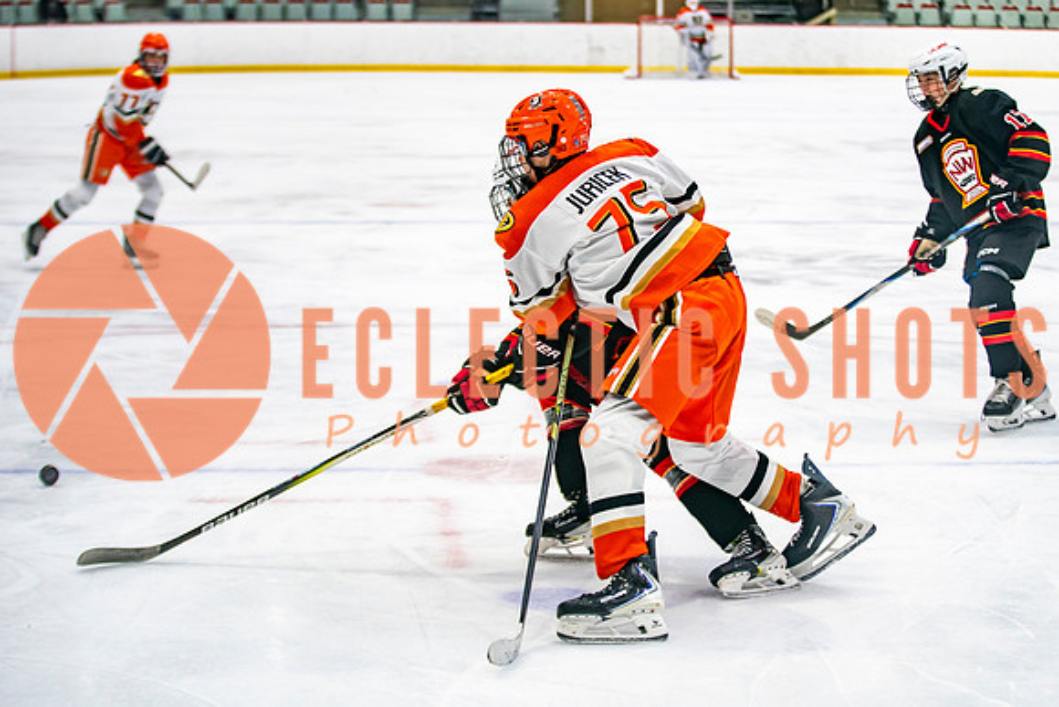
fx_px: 2627
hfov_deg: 22.7
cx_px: 657
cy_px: 309
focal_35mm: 89
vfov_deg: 15.3
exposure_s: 1/640
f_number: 2.8
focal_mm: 70
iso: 1250
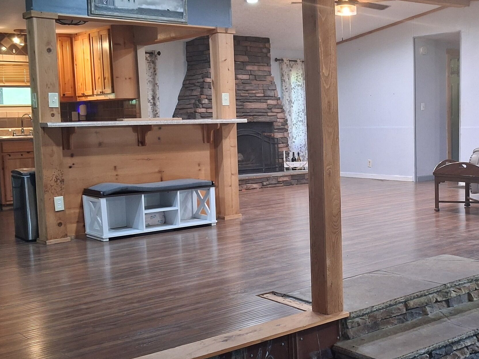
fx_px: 692
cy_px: 175
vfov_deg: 29.1
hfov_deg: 37.0
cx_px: 378
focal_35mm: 50
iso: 400
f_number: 1.8
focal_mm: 4
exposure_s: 1/33
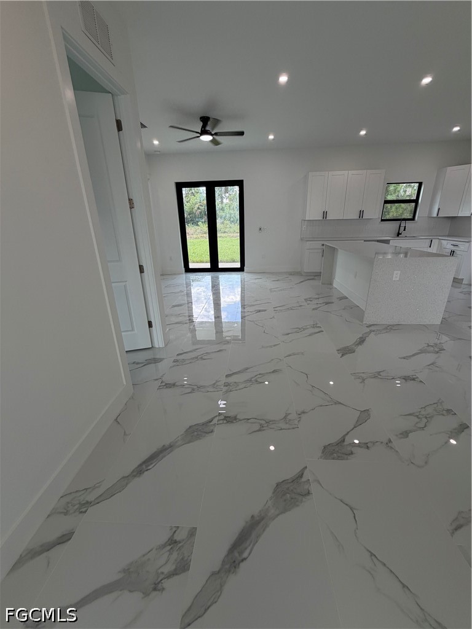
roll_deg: +1.5
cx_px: 236
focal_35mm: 14
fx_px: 255
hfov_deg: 85.7
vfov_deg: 102.1
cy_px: 314
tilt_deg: -21.7
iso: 64
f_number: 2.2
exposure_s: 1/121
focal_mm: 2.22
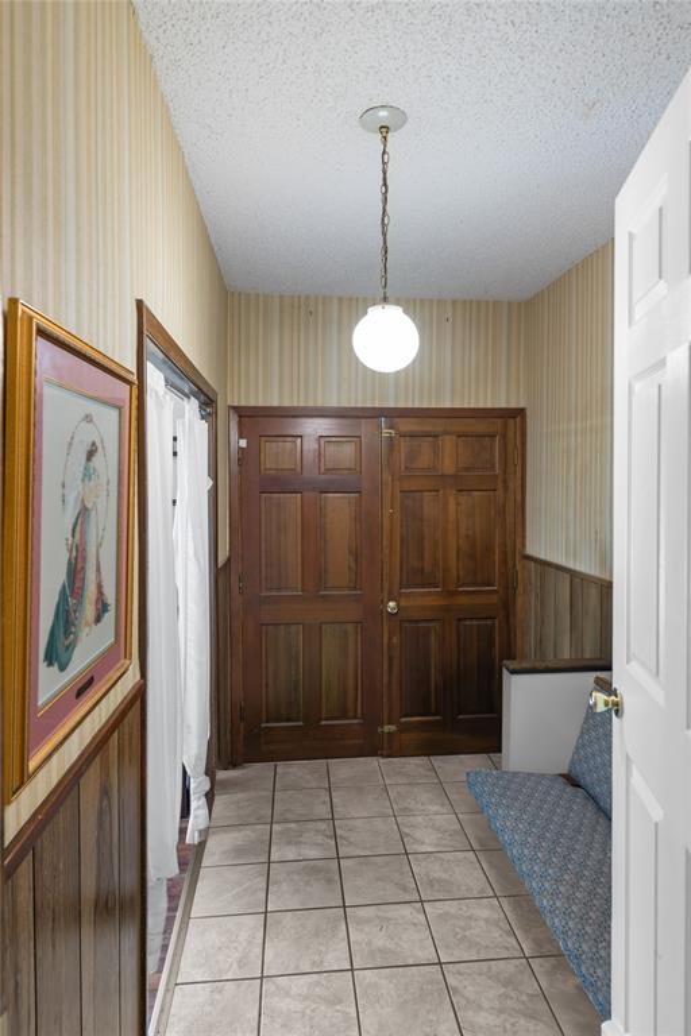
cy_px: 518
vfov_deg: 81.2
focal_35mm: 21
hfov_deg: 59.5
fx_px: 605
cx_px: 346
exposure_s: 1.3
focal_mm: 21
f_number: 7.1
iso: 400
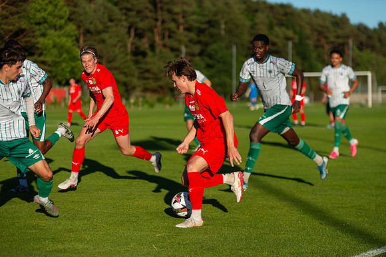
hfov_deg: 16.8
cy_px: 128
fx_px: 1307
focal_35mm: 122
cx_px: 193
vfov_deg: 11.2
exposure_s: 1/1250
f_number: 3.2
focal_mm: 122
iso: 100
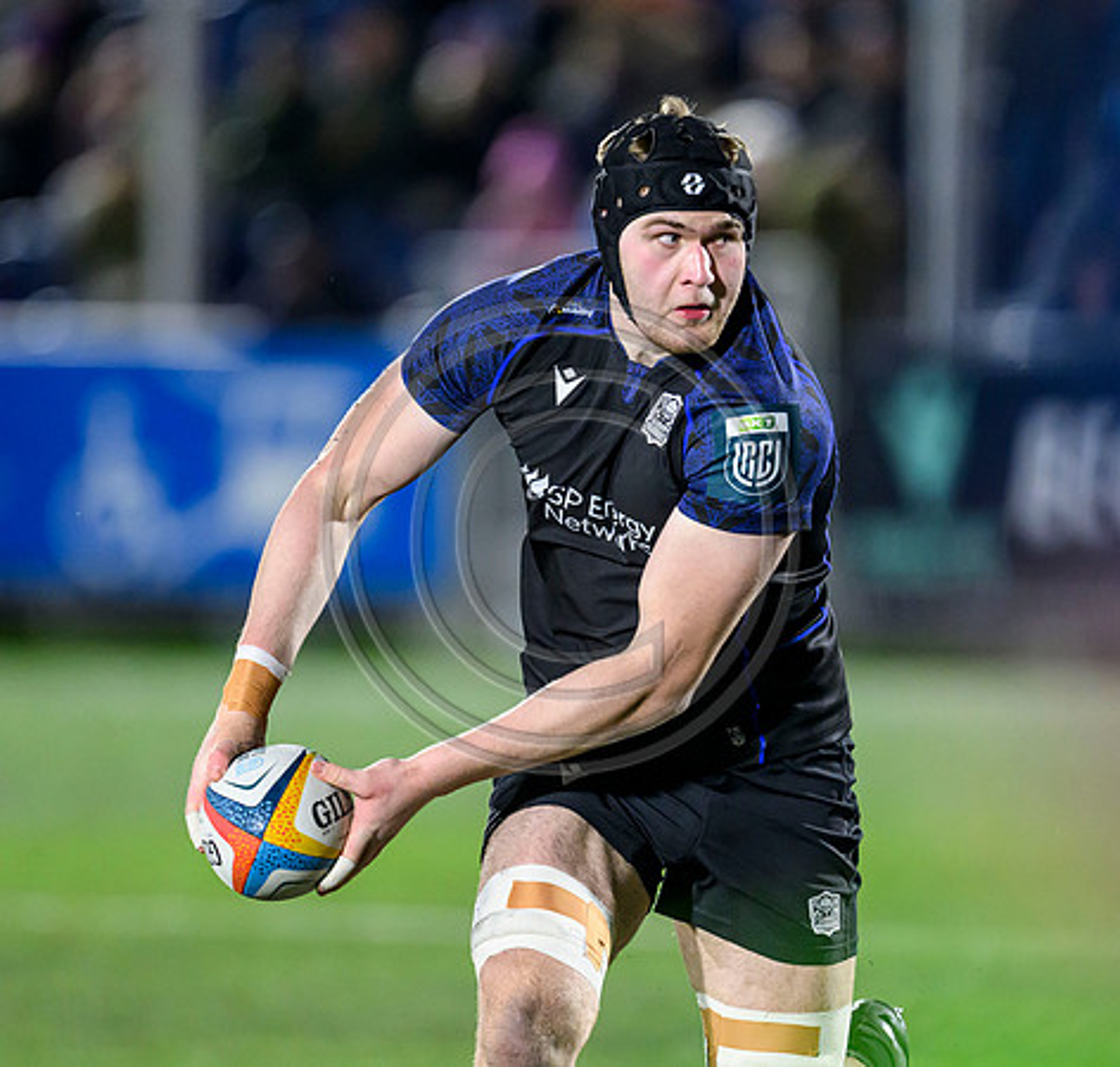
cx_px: 781
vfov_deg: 2.5
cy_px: 549
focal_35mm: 692
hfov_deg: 2.6
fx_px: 24743
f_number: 3.2
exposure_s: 1/1600
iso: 5000
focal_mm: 400
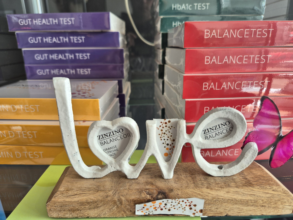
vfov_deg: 58.9
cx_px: 146
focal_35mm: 23
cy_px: 110
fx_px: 195
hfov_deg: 73.9
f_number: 1.8
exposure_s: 1/100
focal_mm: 5.4
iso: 40
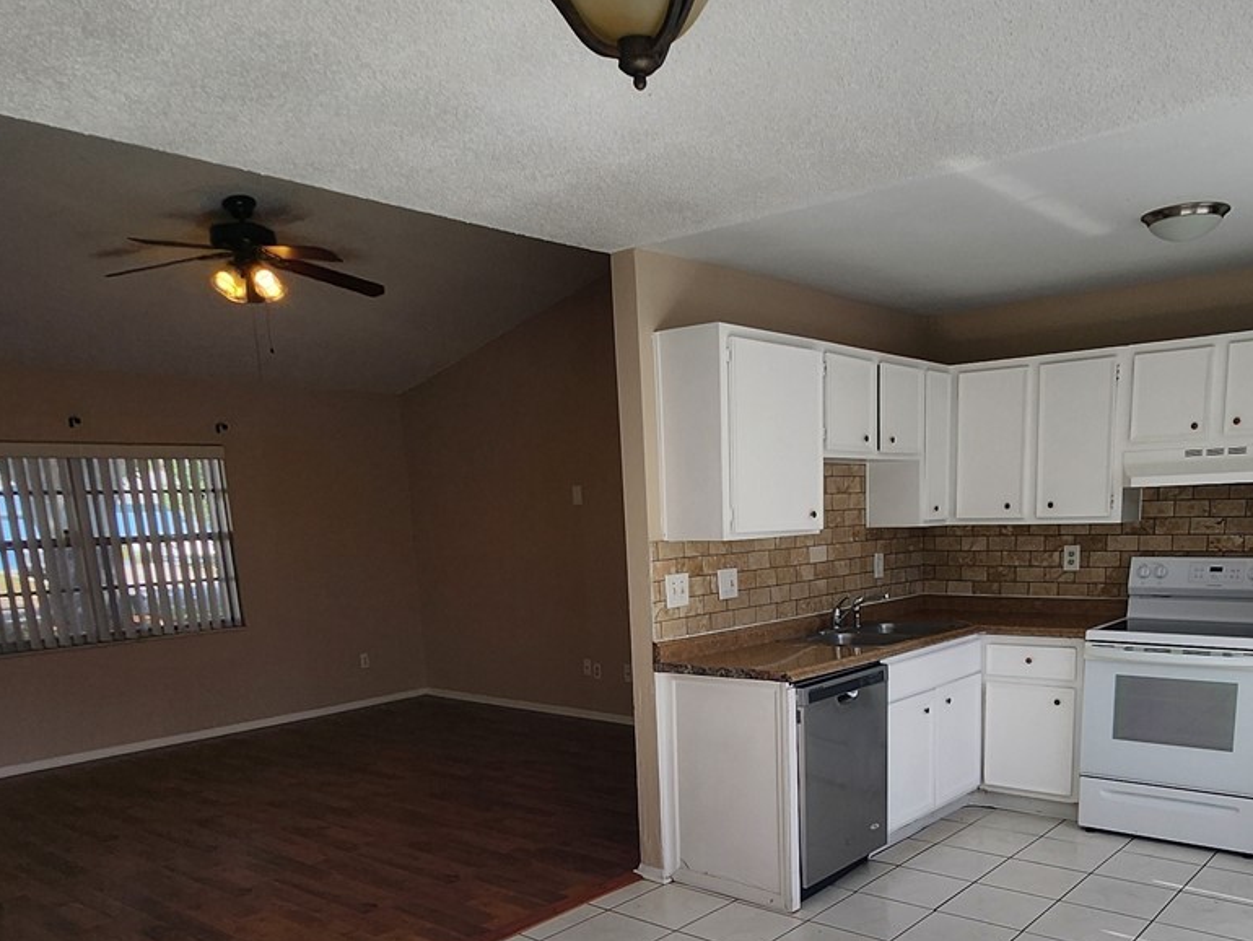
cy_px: 726
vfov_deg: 49.0
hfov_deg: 64.7
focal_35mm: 27
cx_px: 747
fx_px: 978
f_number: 2.2
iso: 32
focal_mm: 1.74
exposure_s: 1/515
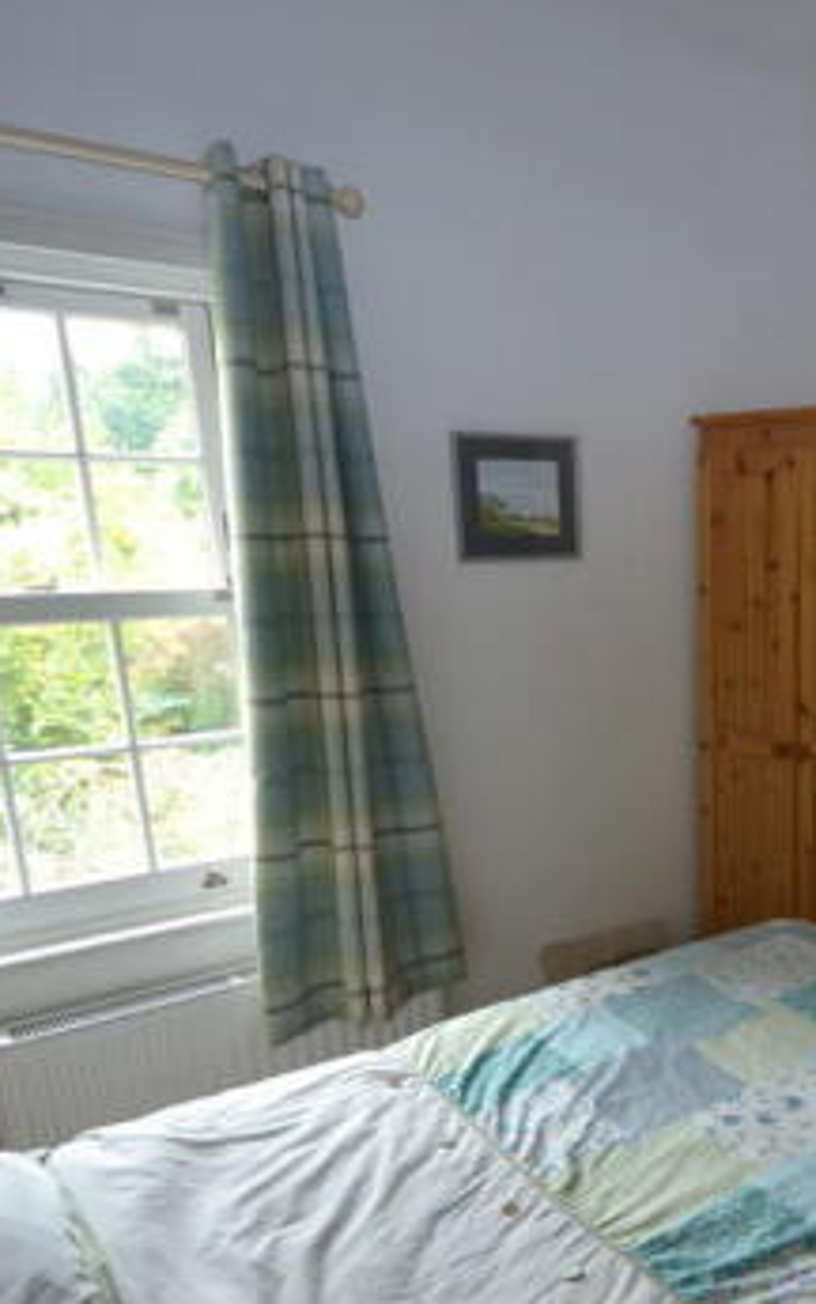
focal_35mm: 29
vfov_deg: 64.1
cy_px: 773
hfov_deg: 38.1
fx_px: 1031
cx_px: 829
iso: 400
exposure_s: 1/60
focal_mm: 10
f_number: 4
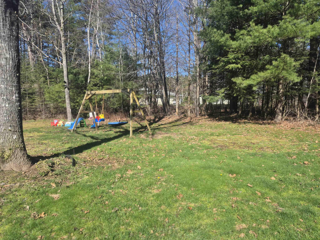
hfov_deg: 73.9
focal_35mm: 23
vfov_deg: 58.9
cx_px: 160
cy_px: 120
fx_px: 213
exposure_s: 1/1260
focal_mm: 5.4
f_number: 1.8
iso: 25
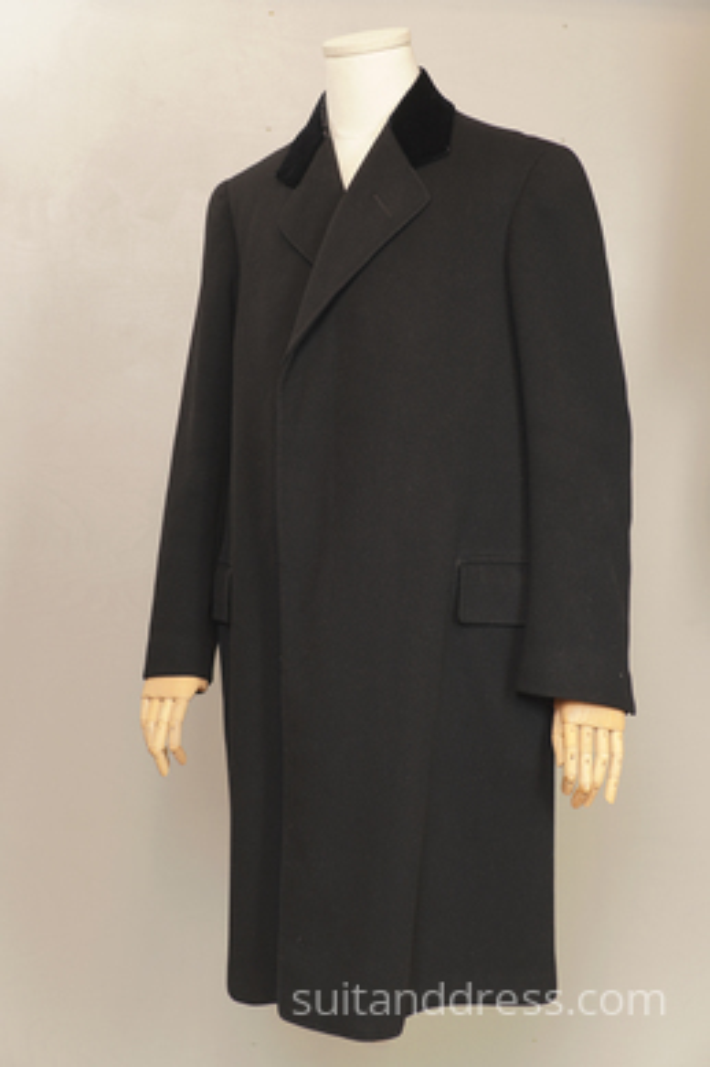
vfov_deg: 41.1
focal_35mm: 48
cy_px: 534
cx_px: 355
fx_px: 1421
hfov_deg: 28.1
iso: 200
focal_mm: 32
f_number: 4.5
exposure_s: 1/10
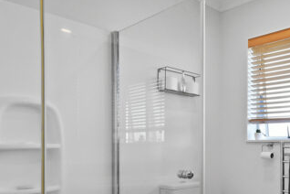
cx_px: 275
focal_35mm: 33
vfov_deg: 37.8
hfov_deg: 49.2
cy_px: 167
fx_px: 266
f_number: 10
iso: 800
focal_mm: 10
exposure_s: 1/10
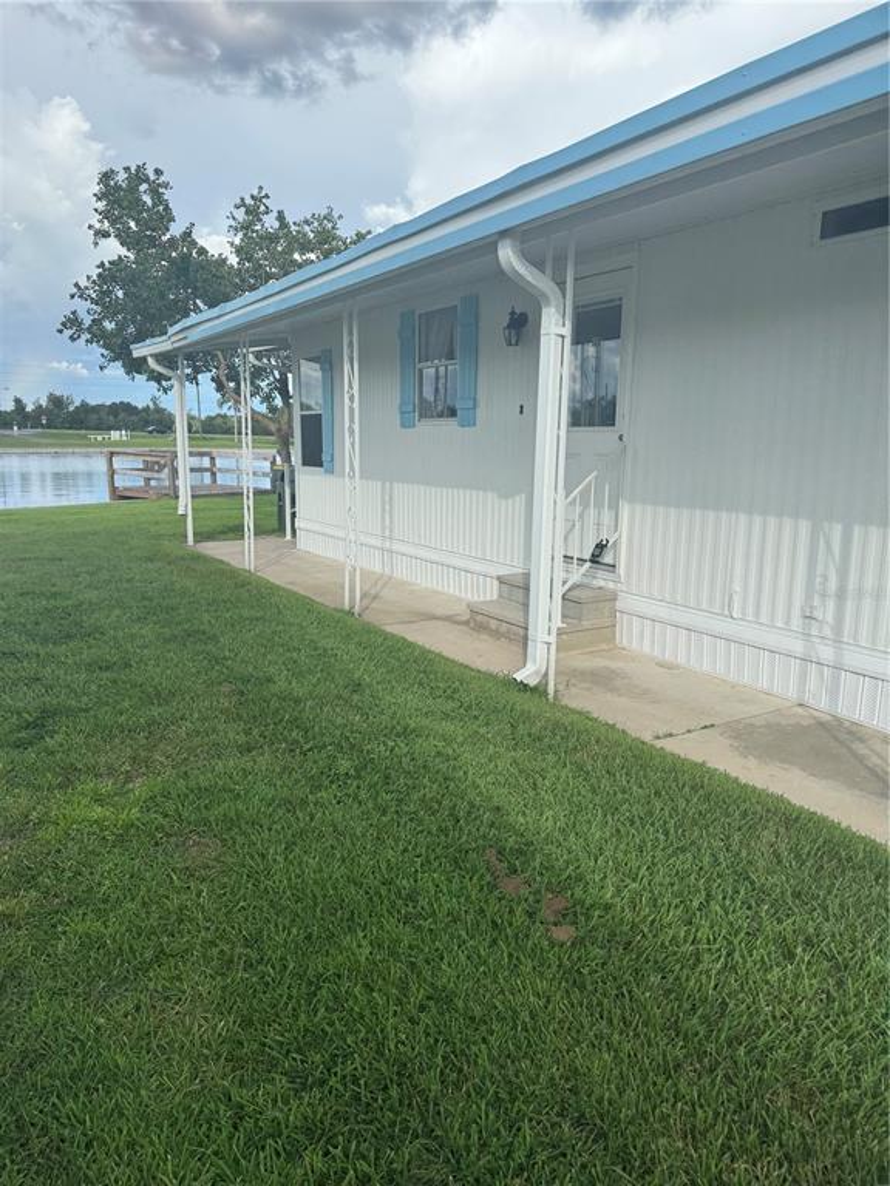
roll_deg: +0.3
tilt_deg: -9.1
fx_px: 823
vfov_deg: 71.6
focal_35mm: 24
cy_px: 593
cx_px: 445
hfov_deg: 56.8
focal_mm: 6.76
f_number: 1.78
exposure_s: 1/2415
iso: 80
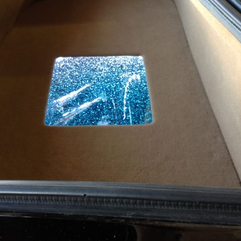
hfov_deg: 32.7
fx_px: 410
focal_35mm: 52
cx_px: 101
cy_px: 90
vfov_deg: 32.6
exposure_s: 1/20
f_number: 2.4
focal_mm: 4.3
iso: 100
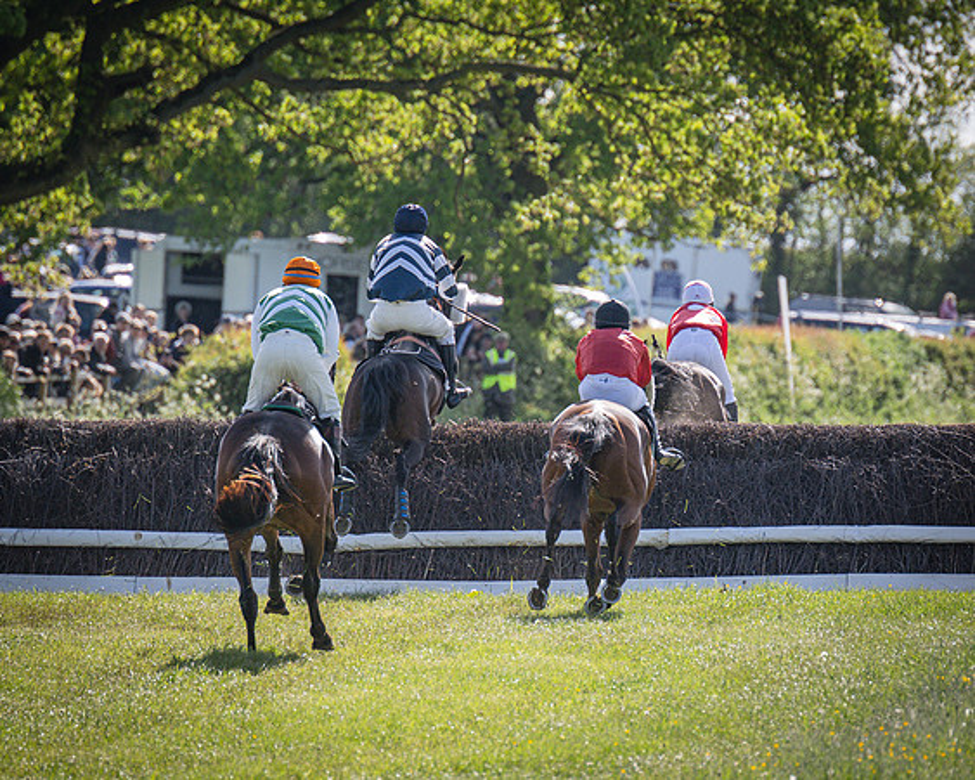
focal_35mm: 547
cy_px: 386
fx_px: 15793
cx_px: 598
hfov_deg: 3.5
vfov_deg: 2.8
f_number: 4
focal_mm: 270
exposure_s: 1/2000
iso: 400
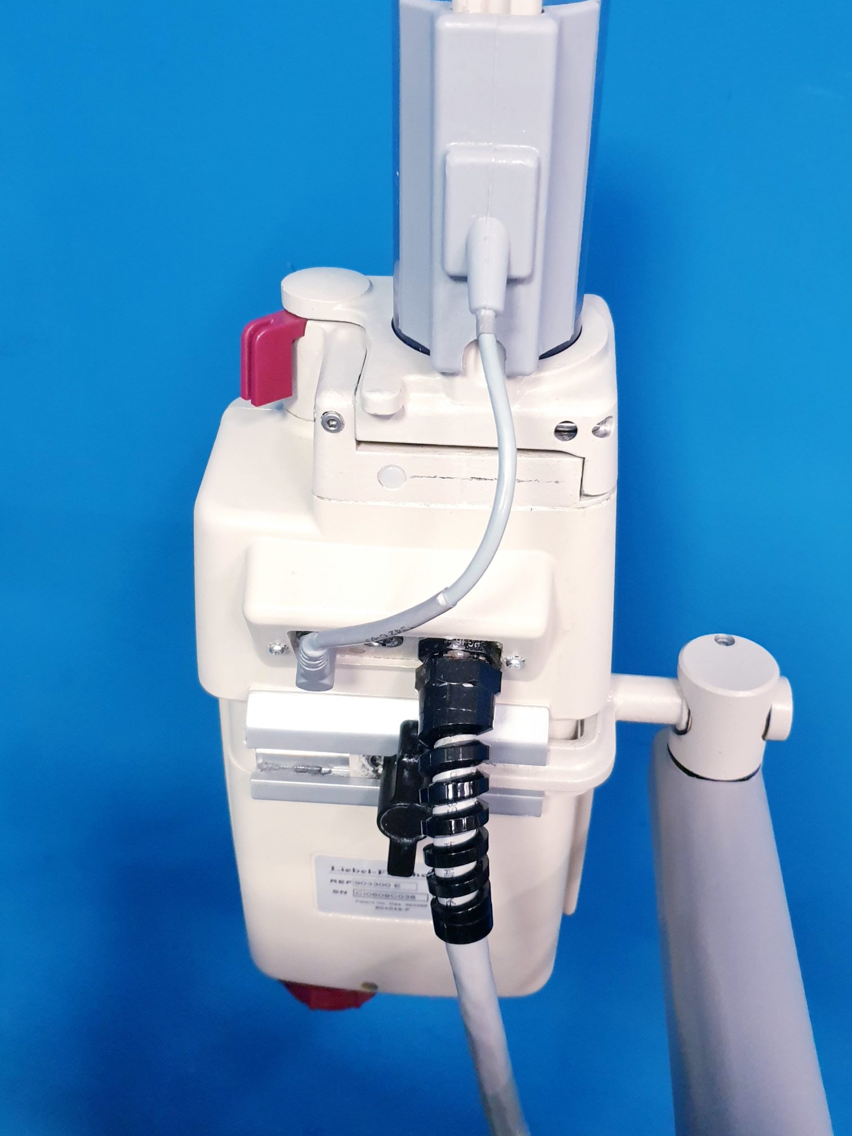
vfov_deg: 55.2
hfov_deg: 42.9
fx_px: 1083
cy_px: 491
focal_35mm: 33
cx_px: 414
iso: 400
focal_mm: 4.3
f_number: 1.5
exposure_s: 1/50
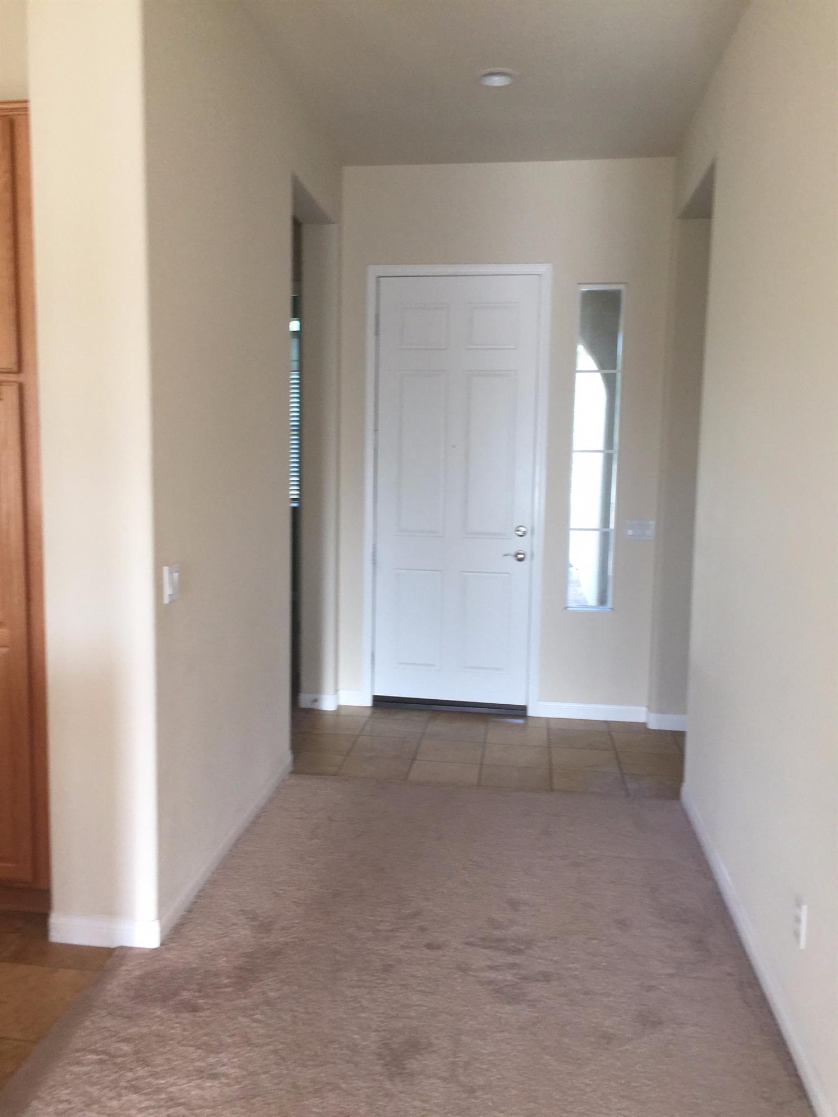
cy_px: 558
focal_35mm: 29
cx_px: 419
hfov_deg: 48.2
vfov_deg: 61.7
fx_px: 936
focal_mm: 4.15
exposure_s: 1/30
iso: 32
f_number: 2.2
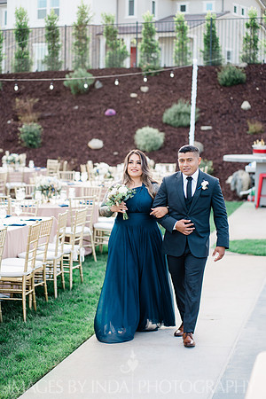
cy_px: 200
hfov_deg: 16.1
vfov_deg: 23.9
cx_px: 133
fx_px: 942
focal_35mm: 85
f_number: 2.2
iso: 160
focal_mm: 85
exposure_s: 1/640
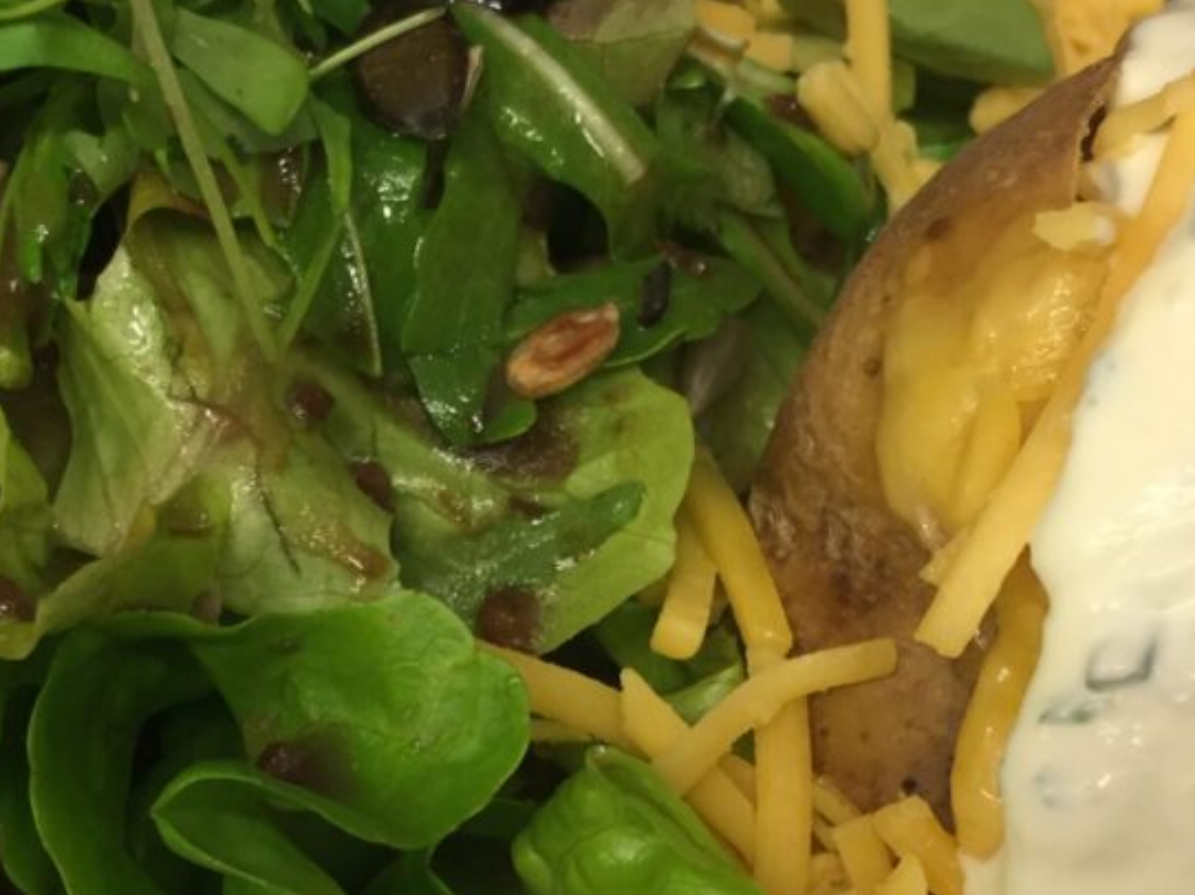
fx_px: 2208
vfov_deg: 22.8
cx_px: 485
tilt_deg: -50.5
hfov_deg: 30.2
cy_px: 632
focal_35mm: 64
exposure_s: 1/33
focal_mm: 4.15
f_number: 2.2
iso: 80
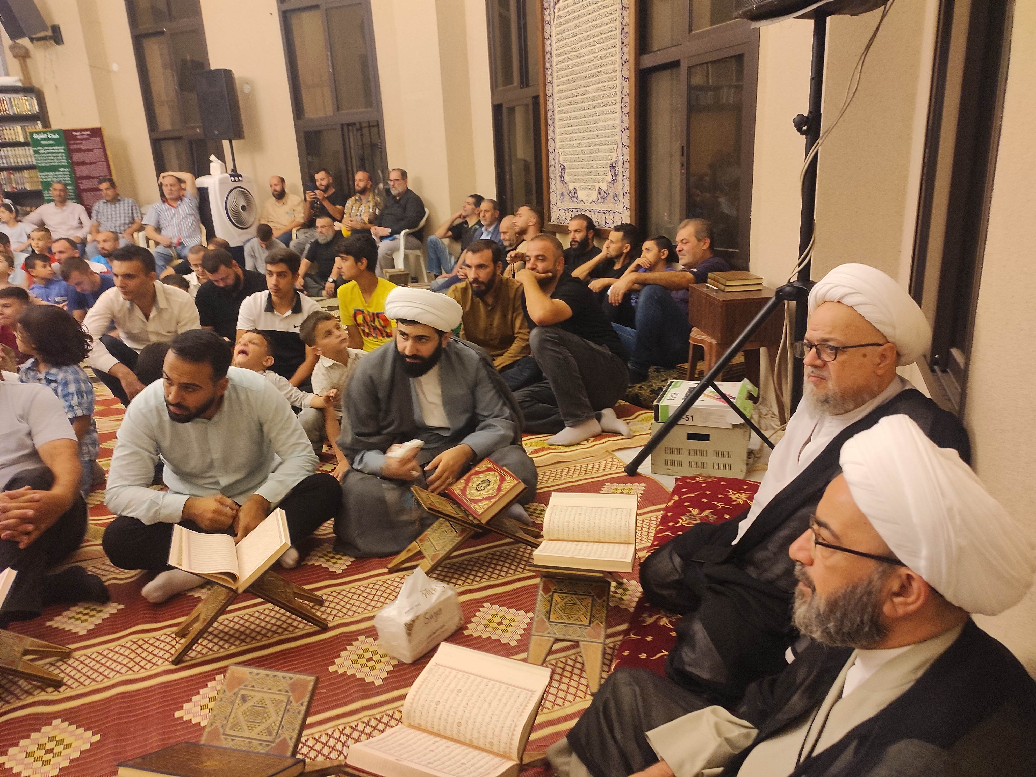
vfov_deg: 54.9
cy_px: 388
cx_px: 518
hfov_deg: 69.4
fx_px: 748
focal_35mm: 25
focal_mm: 6.04
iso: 822
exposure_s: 1/20
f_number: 1.9
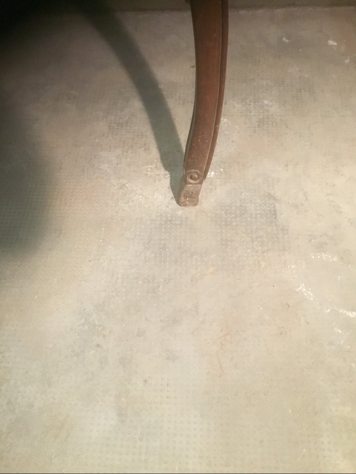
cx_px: 178
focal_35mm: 31
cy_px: 237
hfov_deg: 45.4
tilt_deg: -57.6
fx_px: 425
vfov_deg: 58.4
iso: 250
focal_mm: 3.3
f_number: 2.4
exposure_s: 1/20
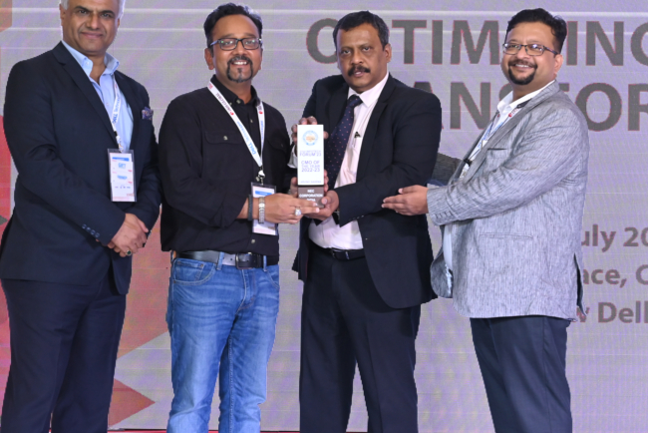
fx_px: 1495
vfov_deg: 16.5
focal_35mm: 83
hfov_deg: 24.4
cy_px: 259
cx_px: 250
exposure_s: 1/200
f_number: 5.6
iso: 2000
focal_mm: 54
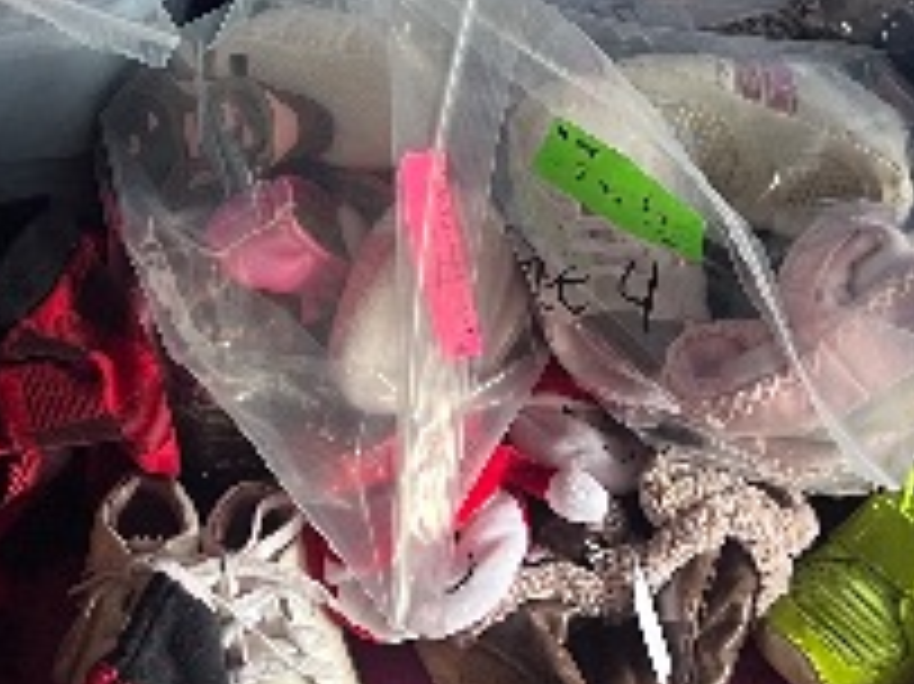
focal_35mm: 77
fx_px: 2032
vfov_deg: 18.3
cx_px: 252
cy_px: -90
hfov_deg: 25.1
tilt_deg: -43.7
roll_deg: +3.9
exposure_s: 1/60
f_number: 1.5
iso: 160
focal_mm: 5.7
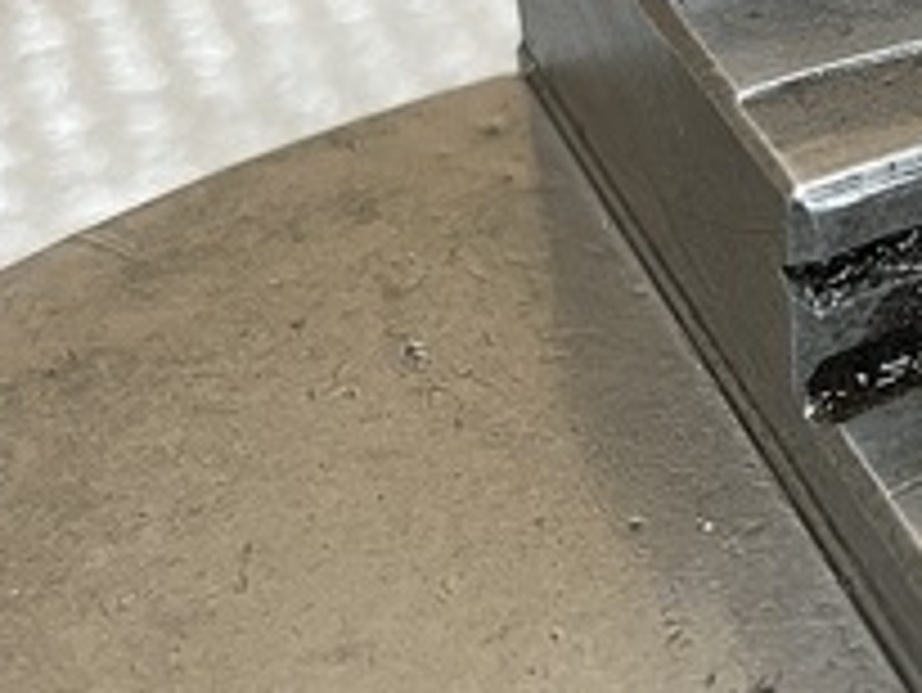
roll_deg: +0.5
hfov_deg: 23.0
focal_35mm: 81
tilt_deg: -36.4
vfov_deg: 18.2
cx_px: 944
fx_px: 2159
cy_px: 243
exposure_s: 1/50
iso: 125
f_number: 1.6
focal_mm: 5.1
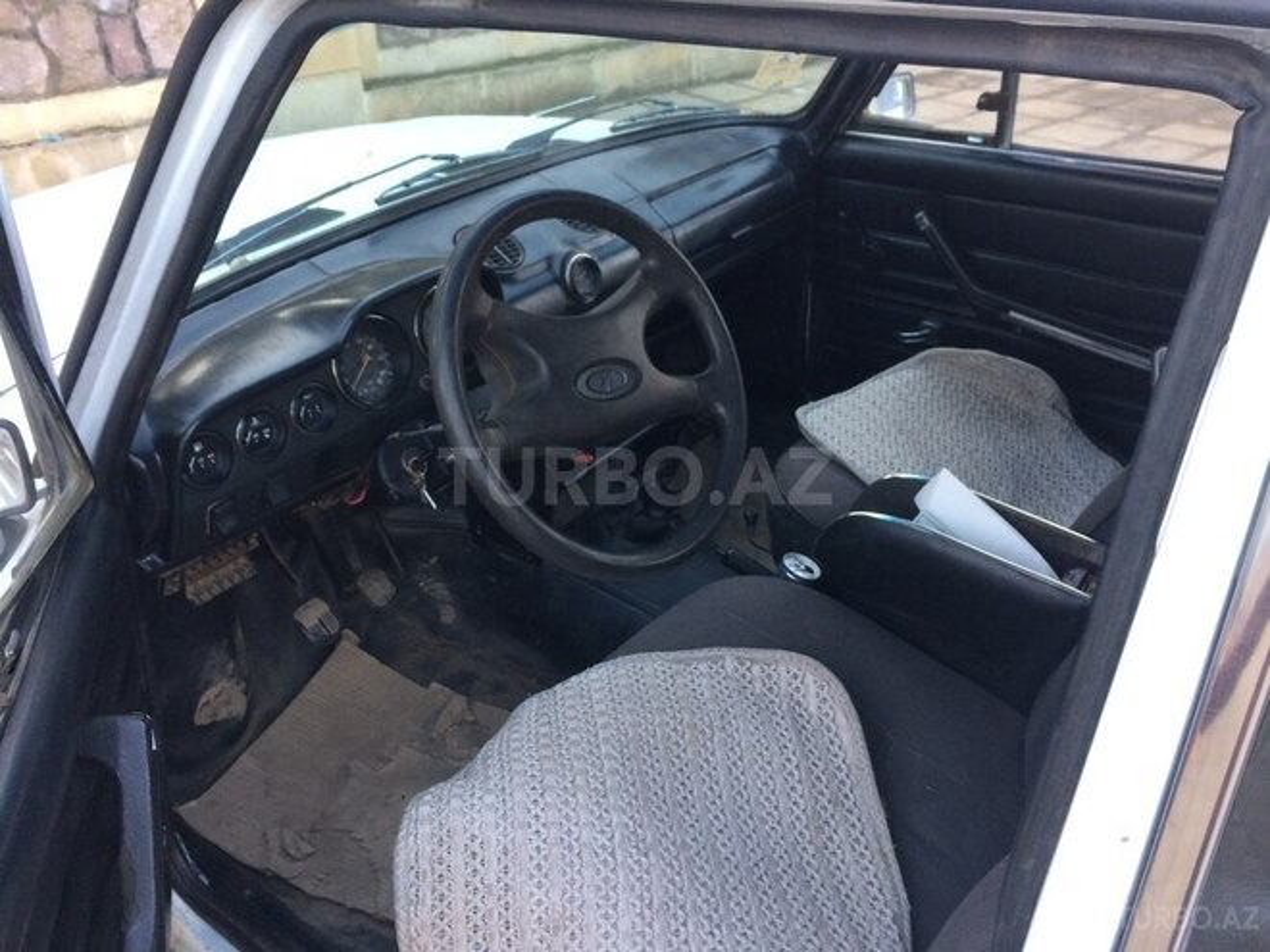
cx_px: 635
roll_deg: +1.9
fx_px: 1064
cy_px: 476
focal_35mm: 29
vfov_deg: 48.2
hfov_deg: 61.7
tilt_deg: -28.8
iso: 50
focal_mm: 4.15
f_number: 2.2
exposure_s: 1/33
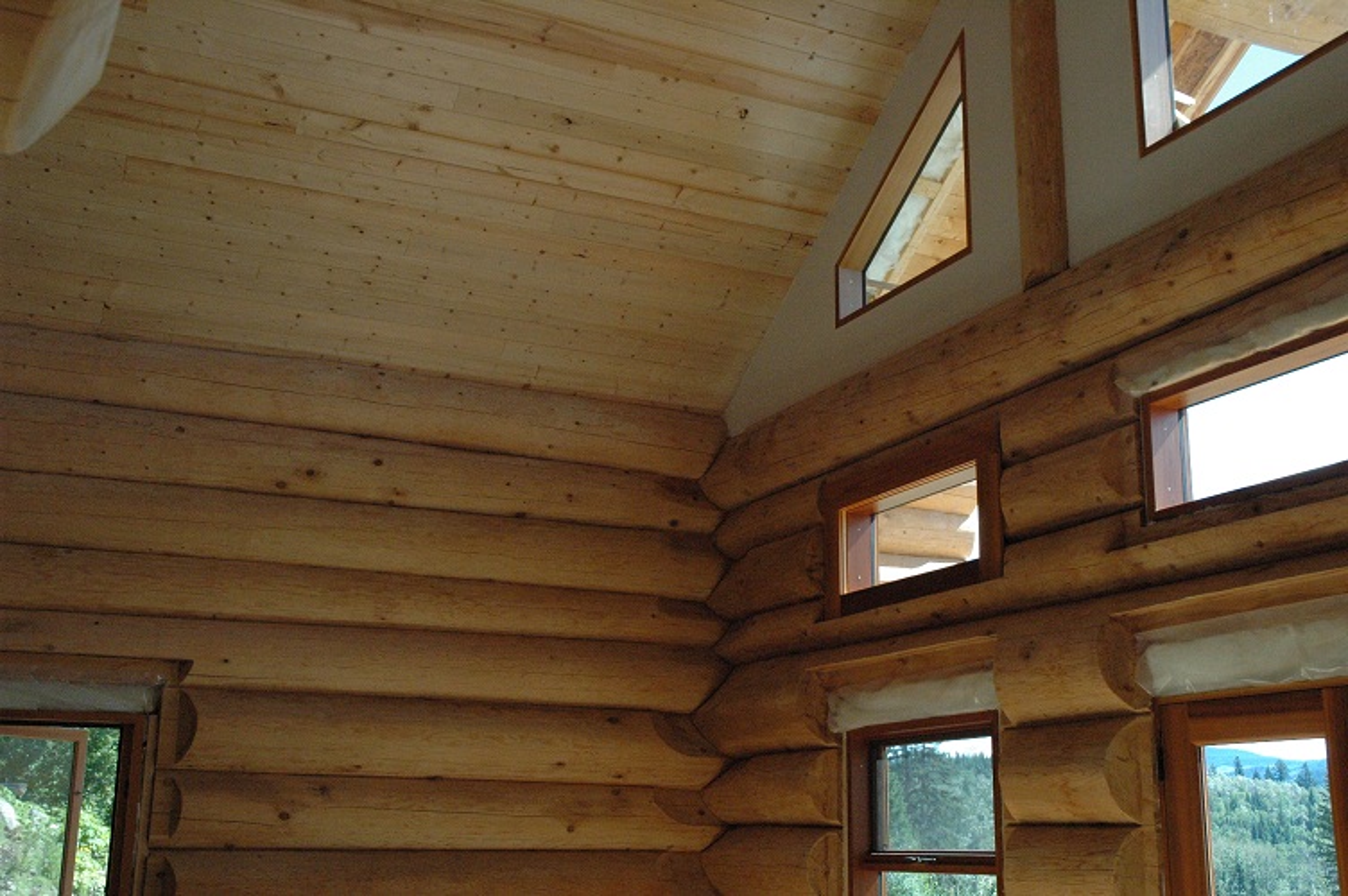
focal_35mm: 40
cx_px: 674
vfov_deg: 33.0
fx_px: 1515
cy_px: 448
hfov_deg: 48.0
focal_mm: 27
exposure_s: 1/400
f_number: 10
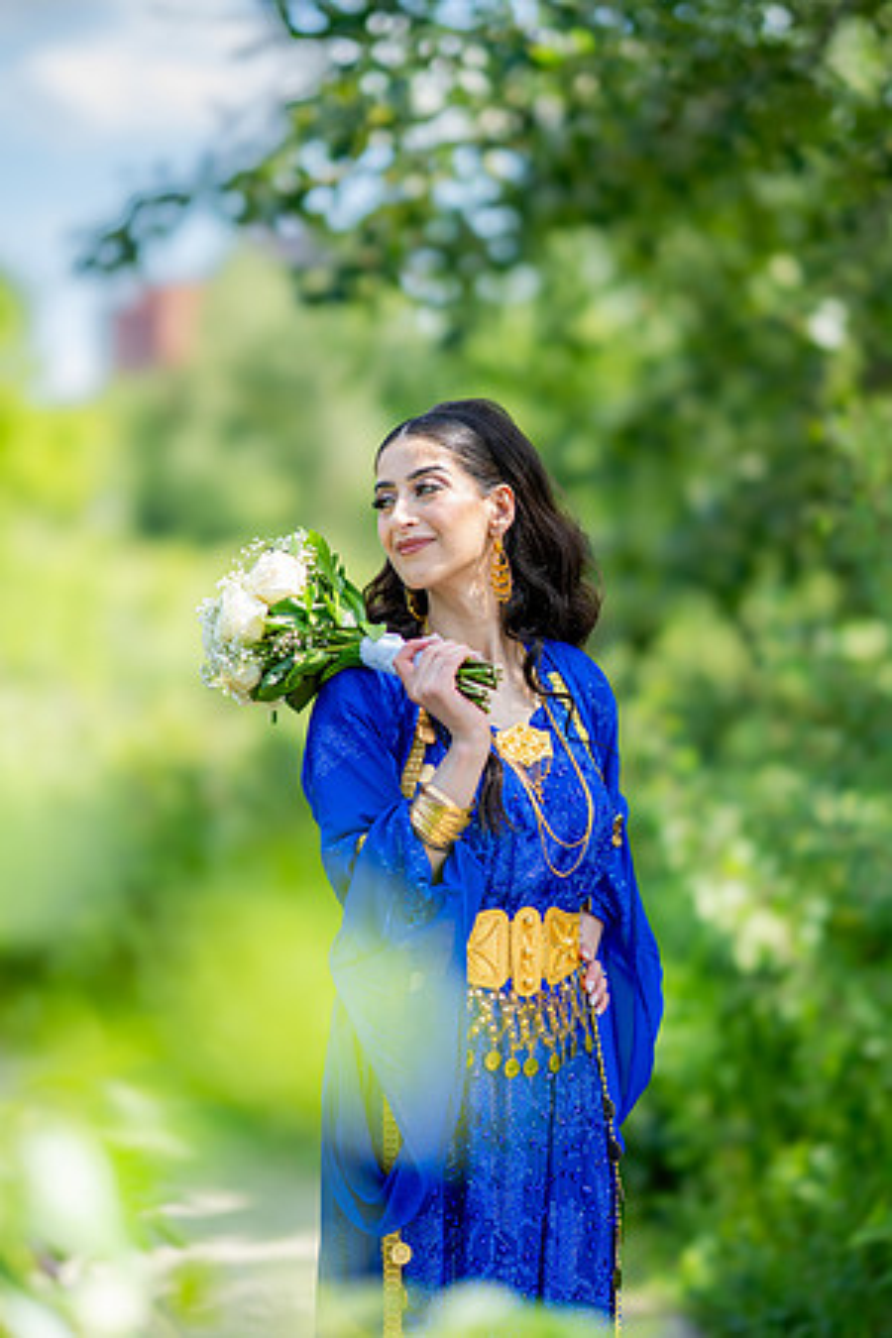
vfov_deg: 23.9
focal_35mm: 85
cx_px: 446
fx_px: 3159
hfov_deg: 16.1
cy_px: 669
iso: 100
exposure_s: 1/1250
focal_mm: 85
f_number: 1.4
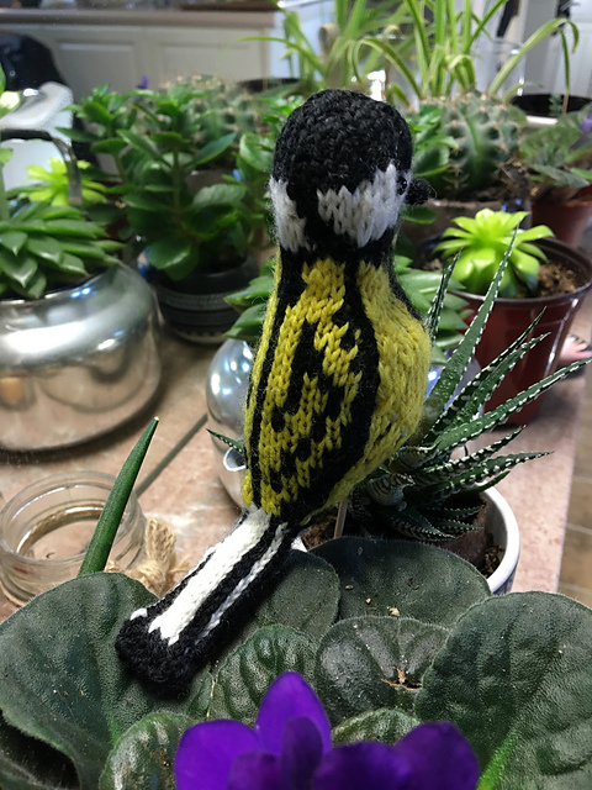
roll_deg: +0.2
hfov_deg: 48.2
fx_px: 661
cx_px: 296
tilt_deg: -34.1
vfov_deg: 61.7
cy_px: 395
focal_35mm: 29
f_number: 2.2
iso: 100
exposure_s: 1/30
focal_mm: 4.15
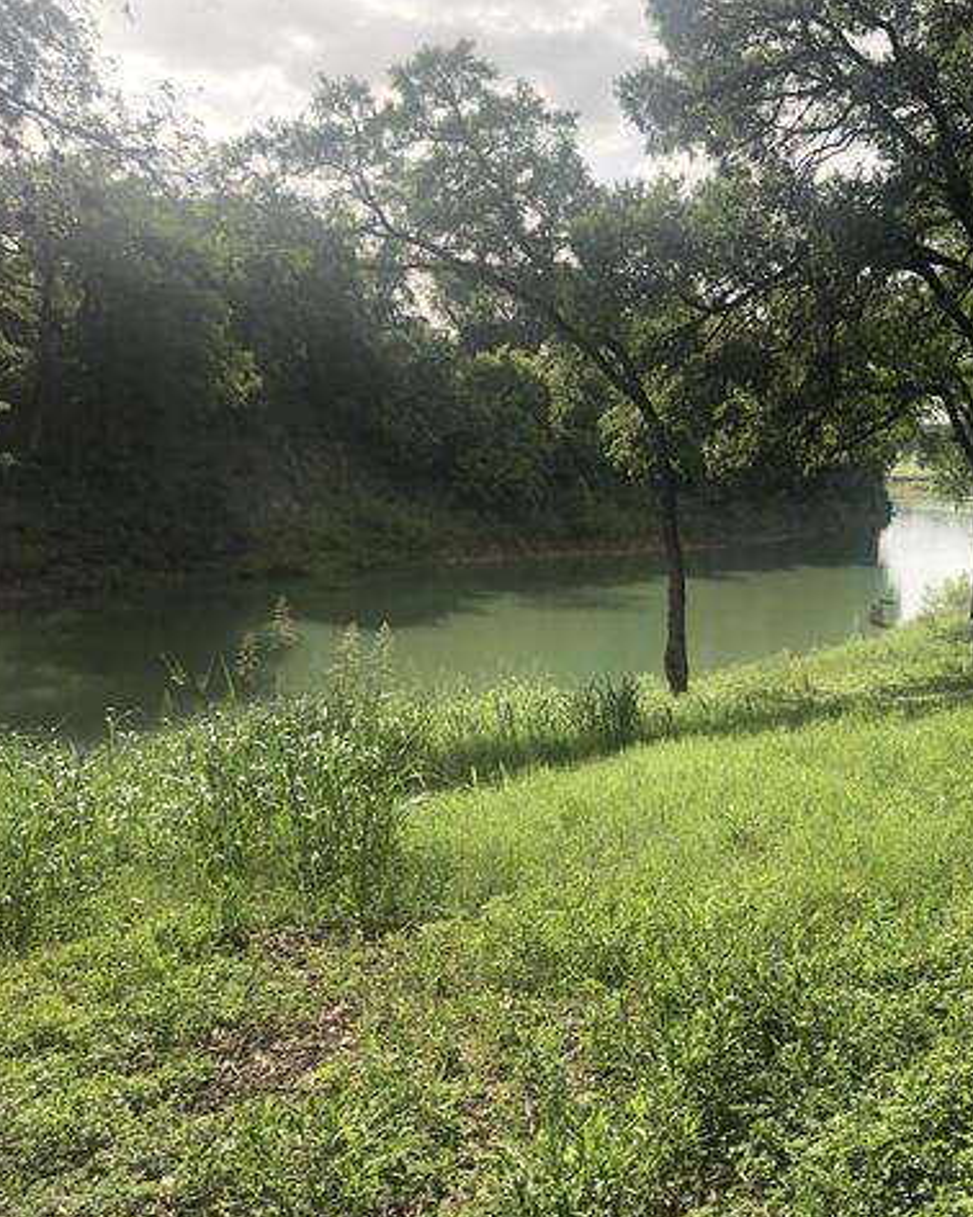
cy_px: 610
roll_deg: -1.9
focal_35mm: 37
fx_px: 1333
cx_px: 803
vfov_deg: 49.1
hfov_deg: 38.3
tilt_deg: -5.1
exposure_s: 1/750
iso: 20
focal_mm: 4
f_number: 1.8
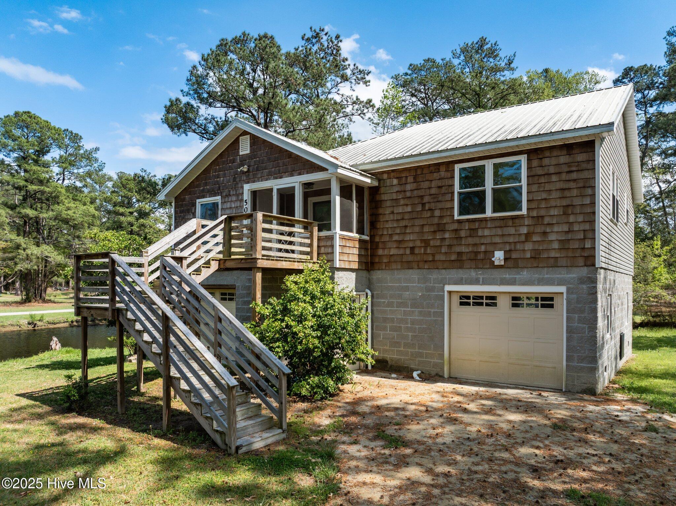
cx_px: 338
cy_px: 253
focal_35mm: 24
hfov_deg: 71.6
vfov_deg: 56.8
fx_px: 468
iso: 160
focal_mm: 12.29
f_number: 2.8
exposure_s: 1/2000
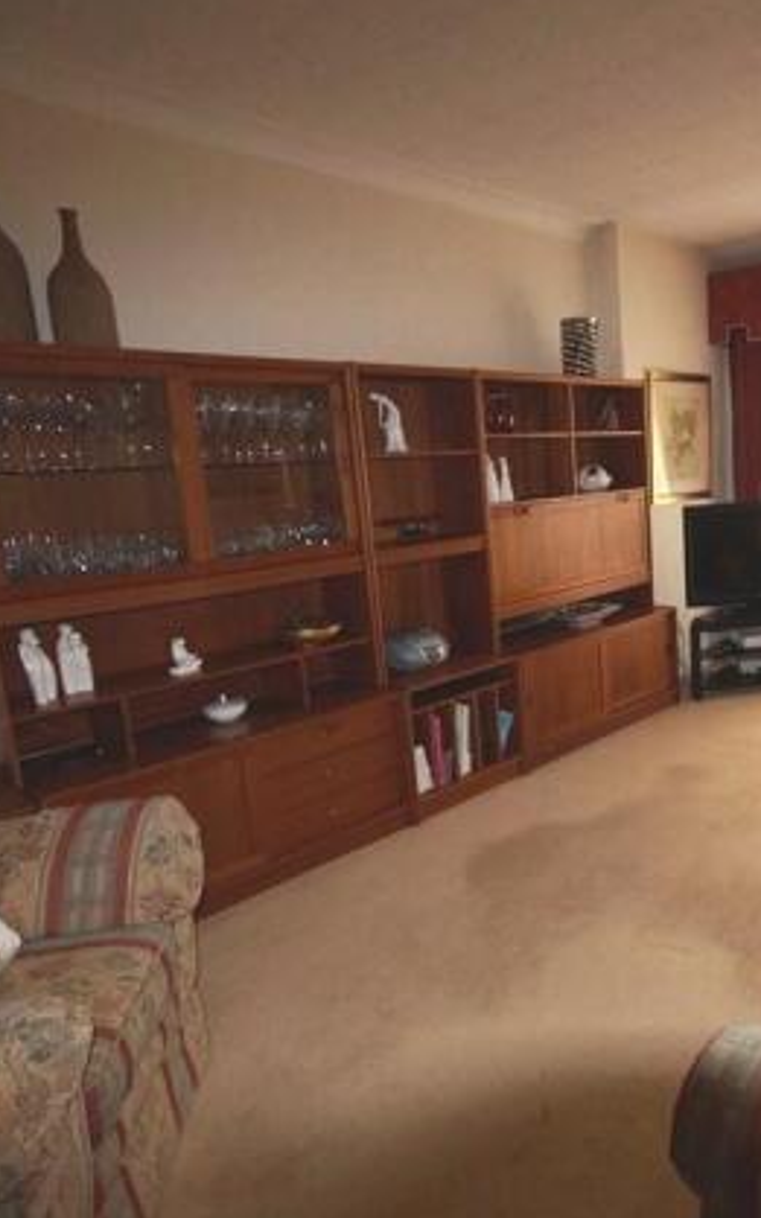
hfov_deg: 47.0
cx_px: 653
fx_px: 797
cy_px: 605
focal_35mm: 24
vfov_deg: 74.8
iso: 800
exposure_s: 1/60
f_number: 5.6
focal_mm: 10
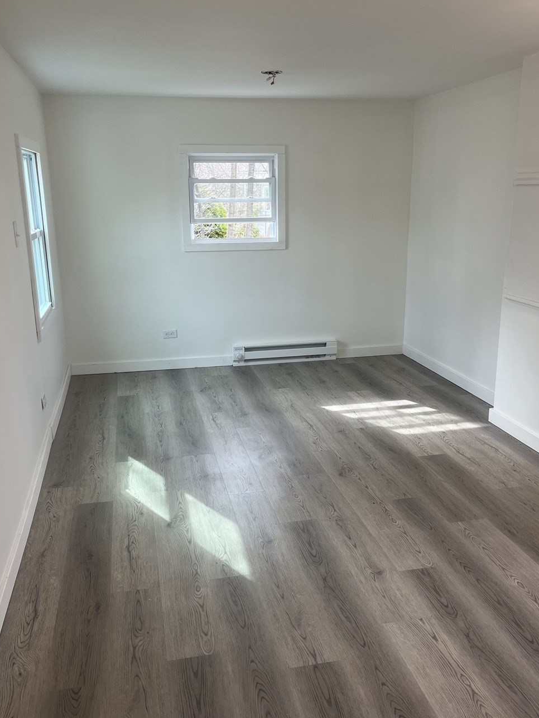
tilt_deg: -17.6
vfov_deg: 58.4
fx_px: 644
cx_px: 268
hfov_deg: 45.4
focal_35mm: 31
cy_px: 357
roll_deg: +1.9
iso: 50
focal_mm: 5.1
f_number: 1.6
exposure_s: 1/120
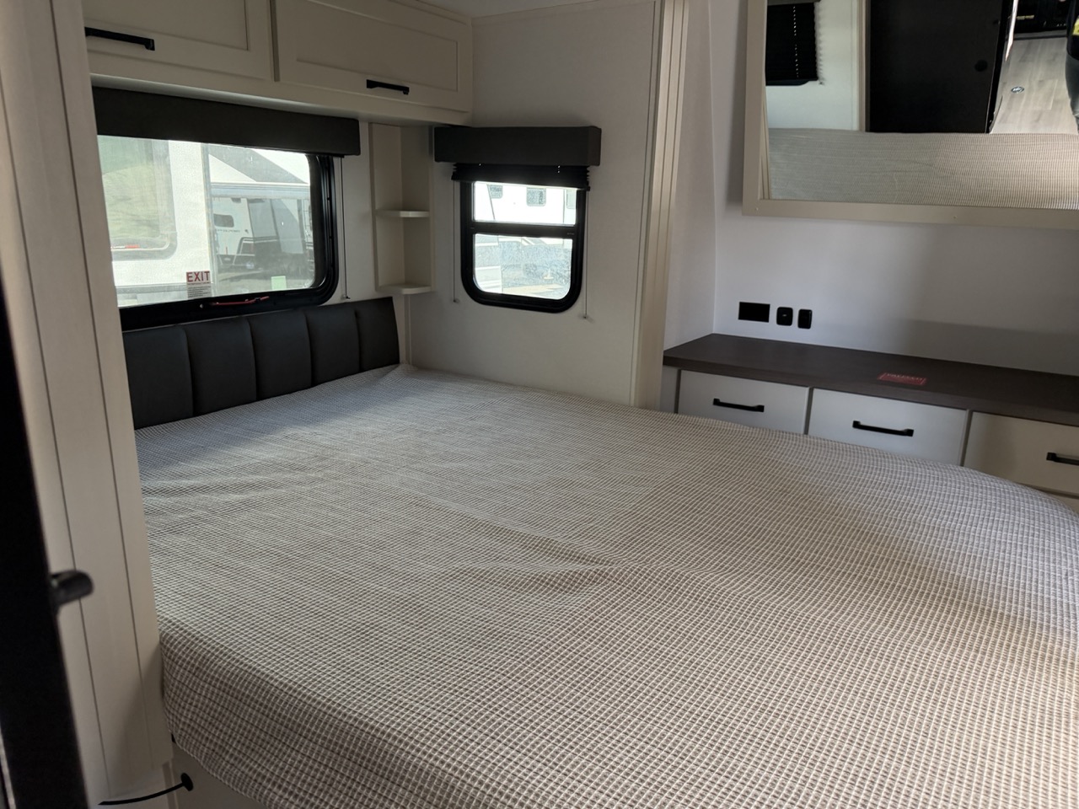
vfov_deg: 56.8
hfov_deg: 71.6
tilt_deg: -9.8
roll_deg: +0.0
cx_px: 540
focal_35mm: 24
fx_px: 748
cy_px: 404
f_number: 1.78
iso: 200
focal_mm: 6.76
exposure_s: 1/88
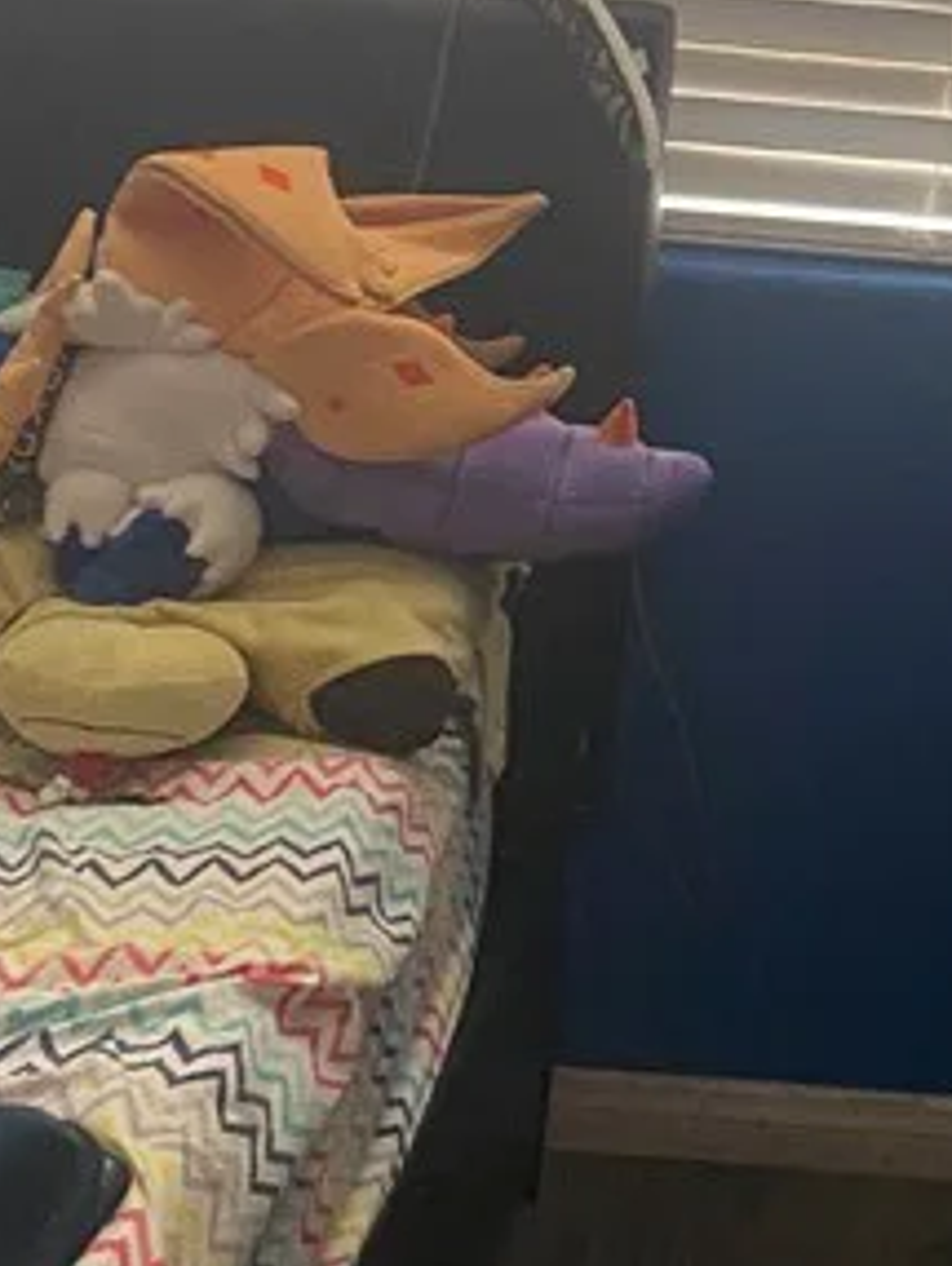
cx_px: 1320
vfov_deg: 19.6
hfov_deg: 15.0
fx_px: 3405
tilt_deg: -3.9
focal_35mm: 93
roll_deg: -4.5
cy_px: -336
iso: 125
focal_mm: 4.25
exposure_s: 1/60
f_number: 1.8
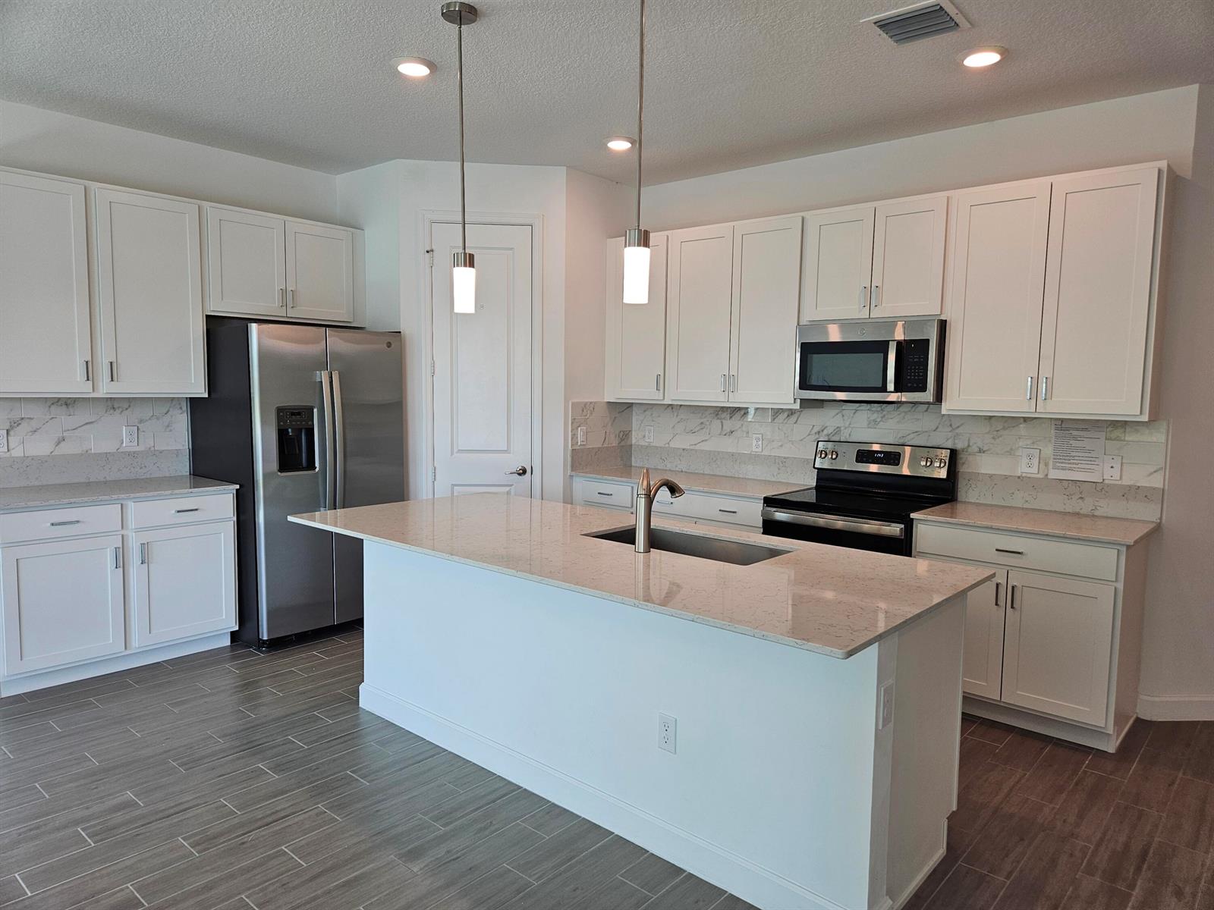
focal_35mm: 23
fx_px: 807
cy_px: 455
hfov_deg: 73.9
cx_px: 607
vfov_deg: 58.9
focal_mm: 5.4
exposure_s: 1/120
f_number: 1.8
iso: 50
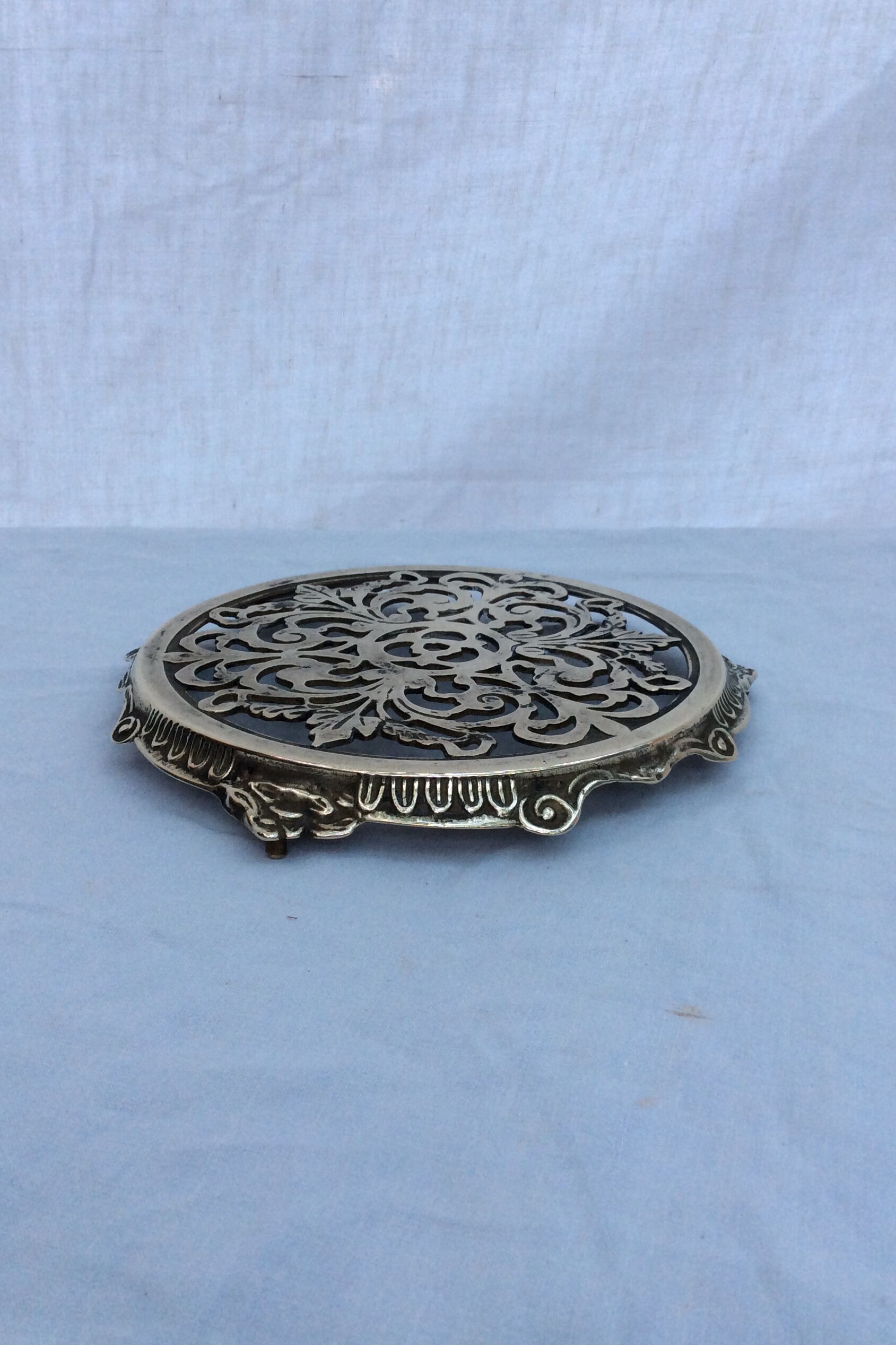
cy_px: 677
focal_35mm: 34
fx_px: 1269
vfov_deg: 55.8
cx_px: 484
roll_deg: -0.9
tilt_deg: -22.9
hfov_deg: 38.9
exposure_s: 1/50
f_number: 2.4
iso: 40
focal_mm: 3.3
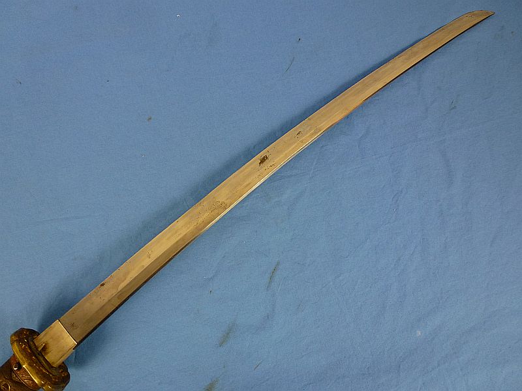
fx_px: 362
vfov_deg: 56.8
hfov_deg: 71.6
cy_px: 196
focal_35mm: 24
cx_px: 261
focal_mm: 4.3
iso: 160
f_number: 3.3
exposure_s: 1/60
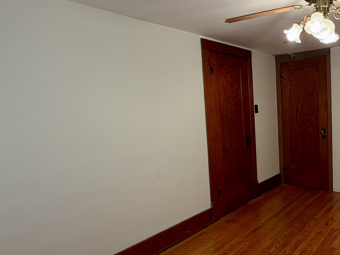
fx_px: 255
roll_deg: +3.5
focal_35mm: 26
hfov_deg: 63.1
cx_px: 258
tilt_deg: -5.1
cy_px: 131
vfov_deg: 53.1
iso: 200
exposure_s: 1/120
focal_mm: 2.22
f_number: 2.2
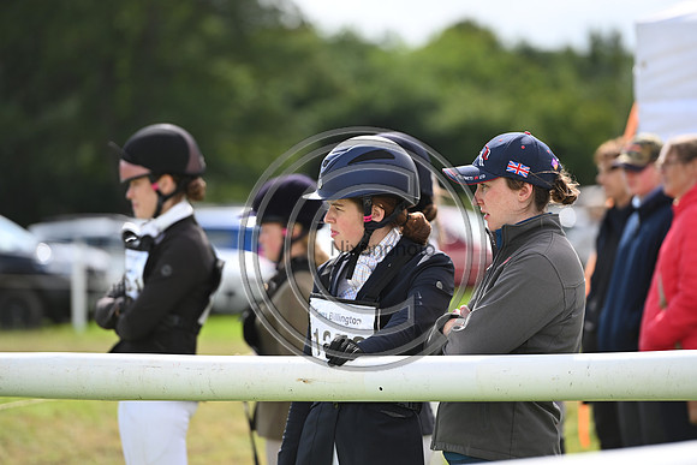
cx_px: 348
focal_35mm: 200
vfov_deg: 6.9
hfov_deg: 10.3
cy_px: 232
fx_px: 3873
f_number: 3.5
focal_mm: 200
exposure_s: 1/1250
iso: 220
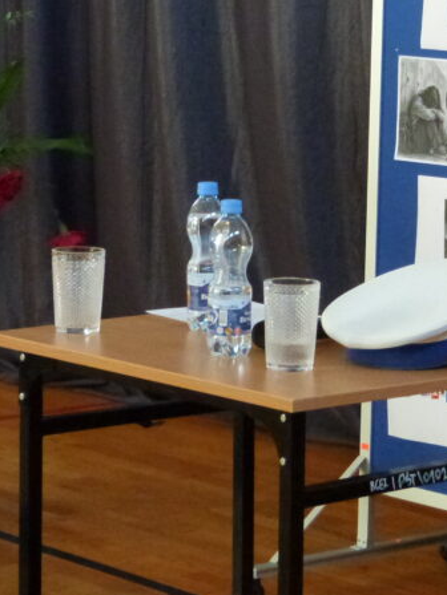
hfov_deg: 9.2
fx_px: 2755
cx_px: 466
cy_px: 147
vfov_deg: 12.3
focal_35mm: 160
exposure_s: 1/50
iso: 800
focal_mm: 12.6
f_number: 3.3
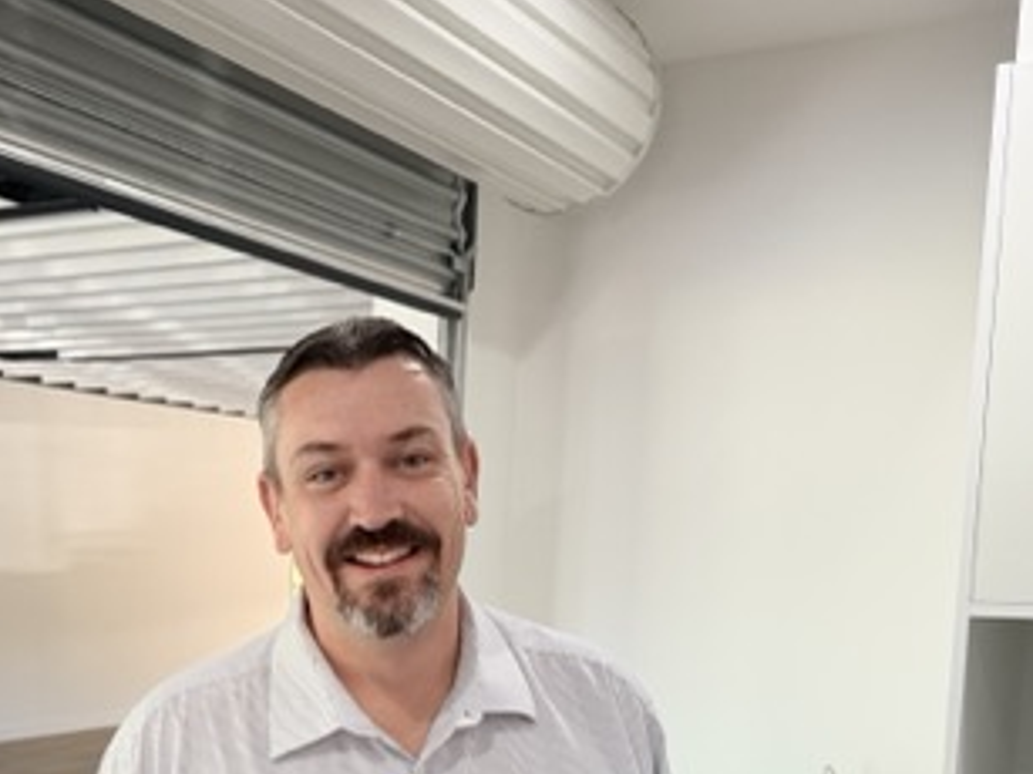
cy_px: 781
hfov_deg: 37.7
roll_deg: -2.7
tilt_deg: -8.1
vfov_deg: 27.4
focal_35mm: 50
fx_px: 1492
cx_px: 320
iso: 200
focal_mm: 6.76
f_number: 1.78
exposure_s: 1/106
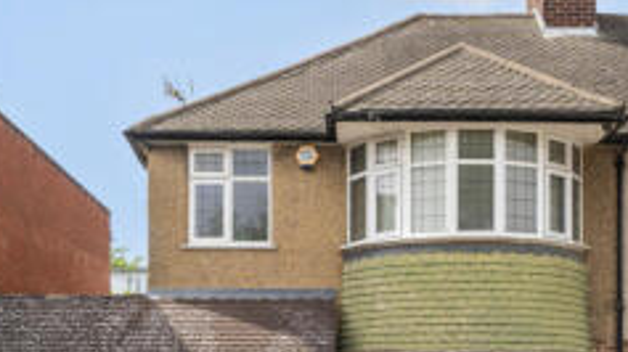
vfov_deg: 18.9
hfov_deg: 33.2
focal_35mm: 63
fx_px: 1048
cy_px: 266
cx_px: 378
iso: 200
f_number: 8
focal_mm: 20
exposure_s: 1/200
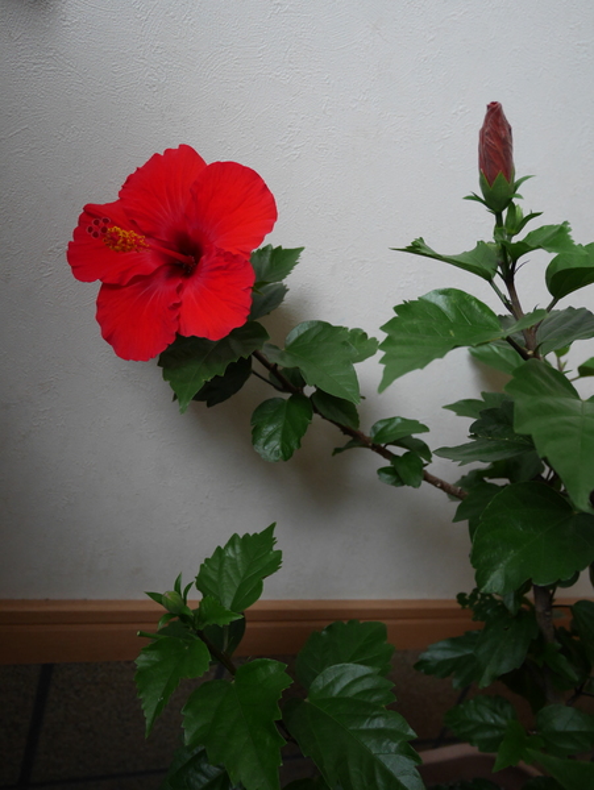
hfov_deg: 46.9
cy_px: 395
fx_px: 685
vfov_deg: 59.9
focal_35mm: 30
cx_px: 297
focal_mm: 15
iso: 1000
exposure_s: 1/60
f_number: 3.8
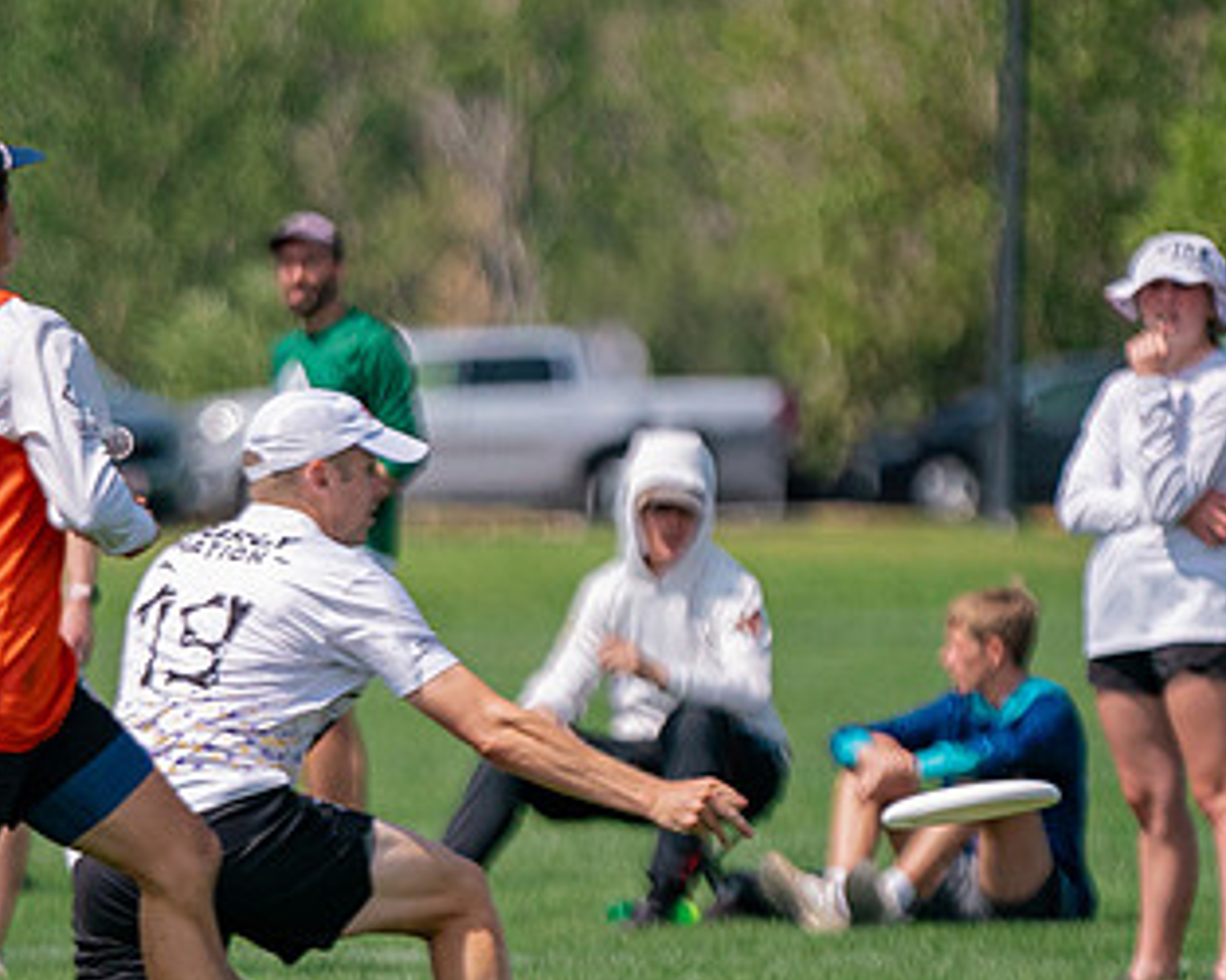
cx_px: 365
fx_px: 22519
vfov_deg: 2.5
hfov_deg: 3.1
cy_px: 705
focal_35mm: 621
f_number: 2.8
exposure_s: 1/16000
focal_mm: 200
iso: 640
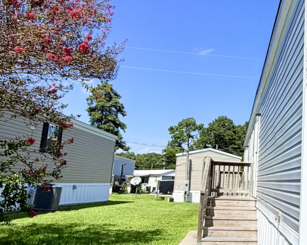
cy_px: 117
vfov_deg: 34.9
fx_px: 391
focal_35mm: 43
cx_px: 294
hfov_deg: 38.9
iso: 20
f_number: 2.2
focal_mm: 2.22
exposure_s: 1/1613
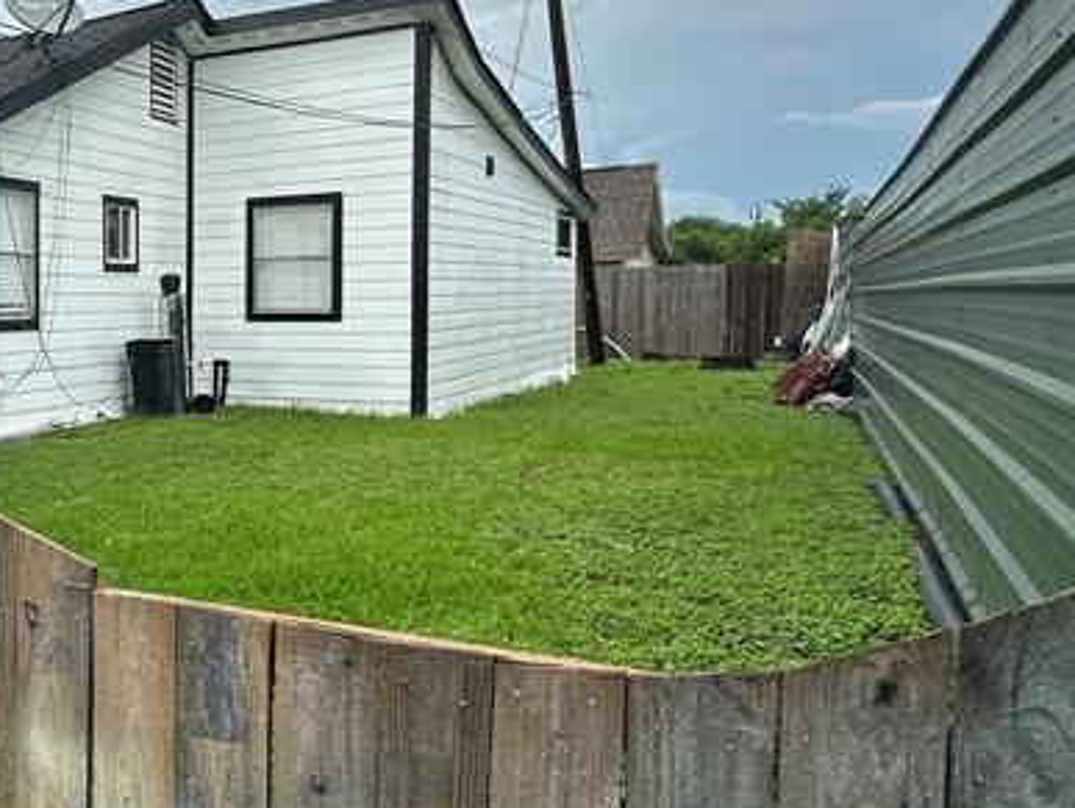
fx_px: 1150
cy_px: 353
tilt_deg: -0.8
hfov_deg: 41.1
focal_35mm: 37
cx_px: -81
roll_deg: +1.2
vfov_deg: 38.7
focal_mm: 2.22
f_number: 2.2
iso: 50
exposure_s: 1/1072
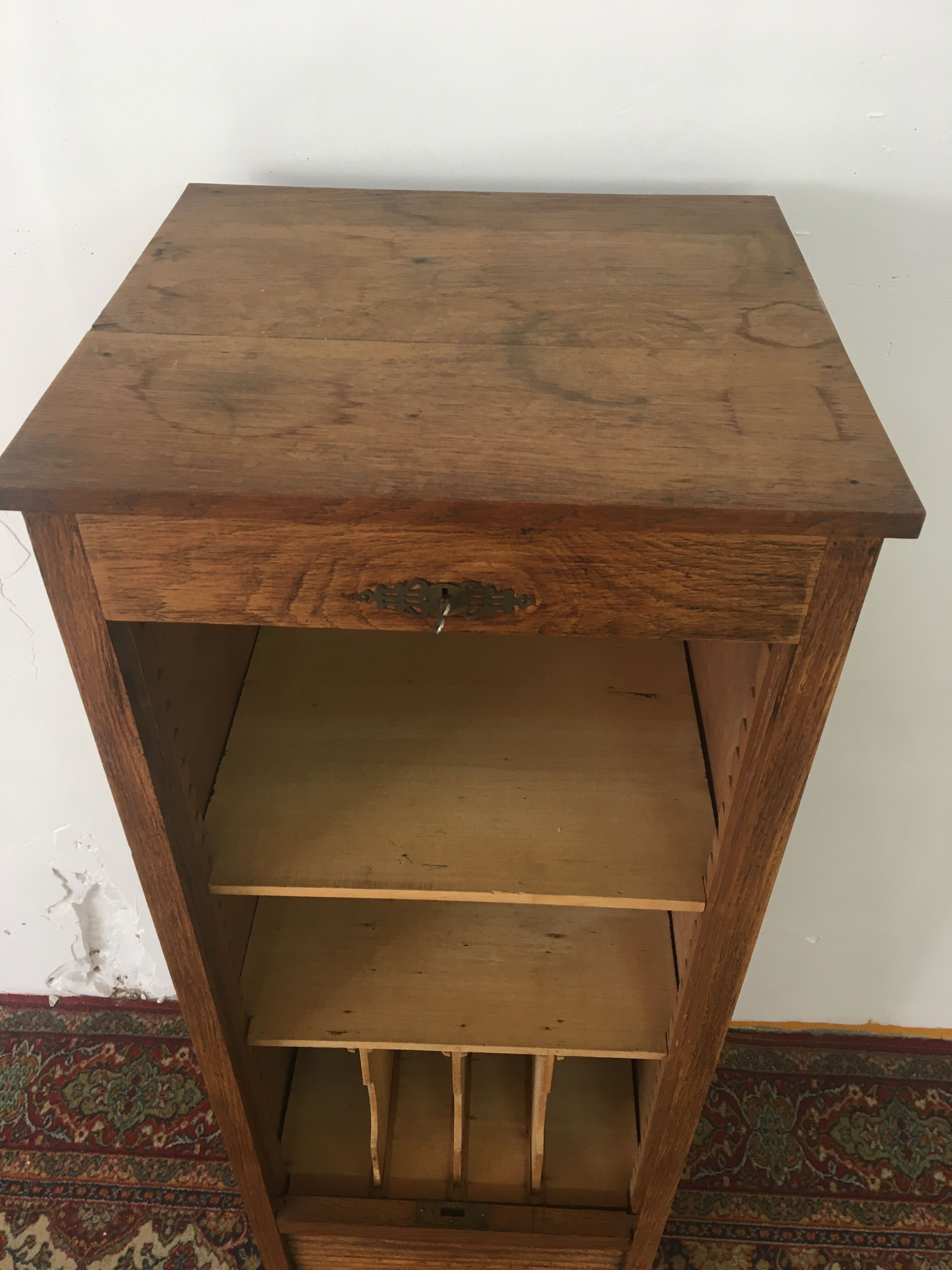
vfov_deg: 61.7
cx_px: 476
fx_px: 1063
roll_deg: +1.2
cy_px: 635
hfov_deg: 48.2
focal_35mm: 29
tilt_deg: -41.0
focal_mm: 4.15
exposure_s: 1/33
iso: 100
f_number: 2.2
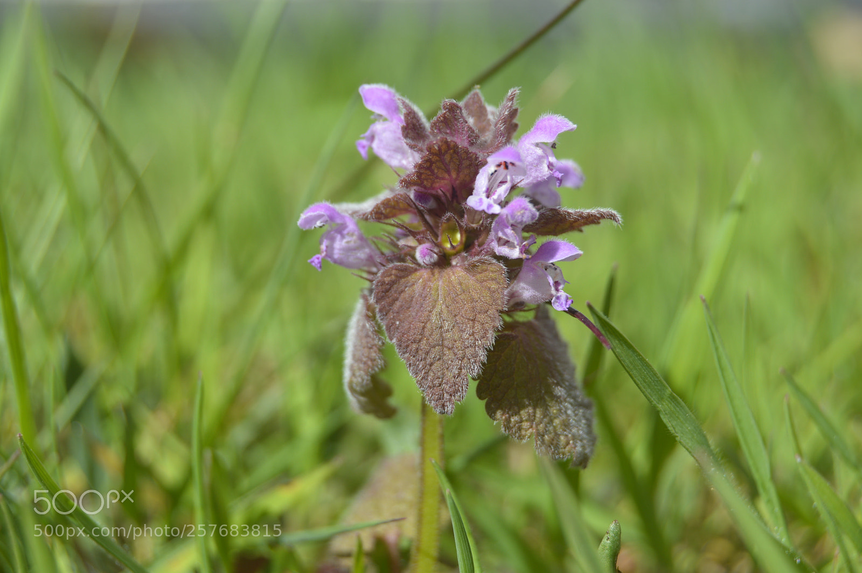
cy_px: 286
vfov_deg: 16.5
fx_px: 1974
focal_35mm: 82
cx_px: 431
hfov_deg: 24.6
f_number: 8
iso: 100
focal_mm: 55
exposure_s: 1/250
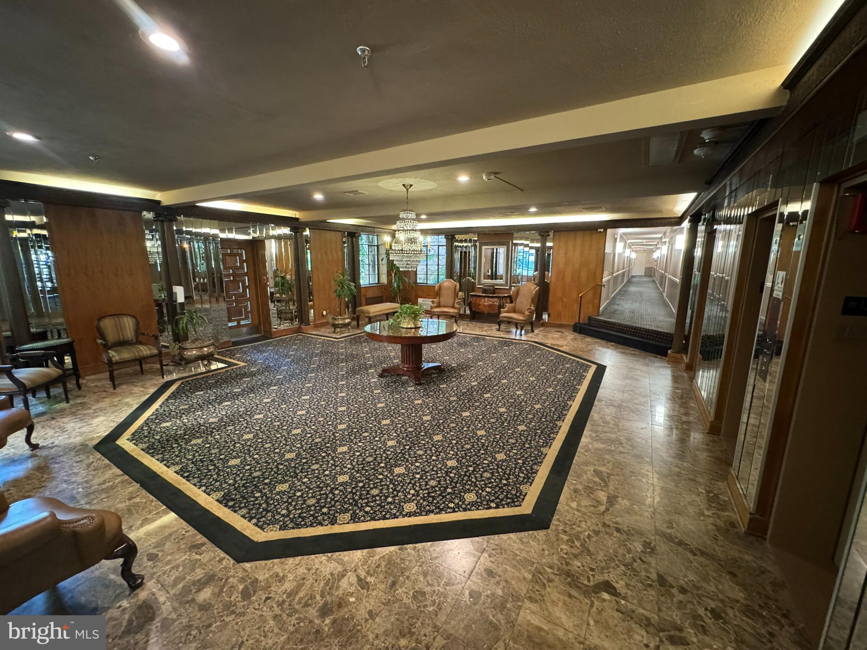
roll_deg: -0.7
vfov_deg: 85.7
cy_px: 325
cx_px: 434
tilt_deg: -11.1
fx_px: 351
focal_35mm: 14
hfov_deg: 102.1
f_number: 2.2
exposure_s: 1/40
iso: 1000
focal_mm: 2.22
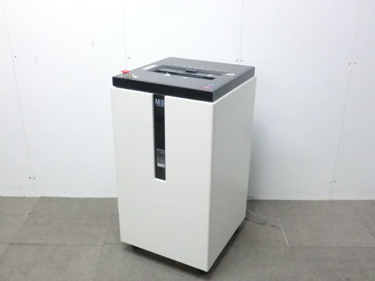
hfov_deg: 49.0
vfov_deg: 37.7
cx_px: 188
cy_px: 140
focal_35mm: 38
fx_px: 412
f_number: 3.9
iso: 800
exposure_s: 1/40
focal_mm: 6.9
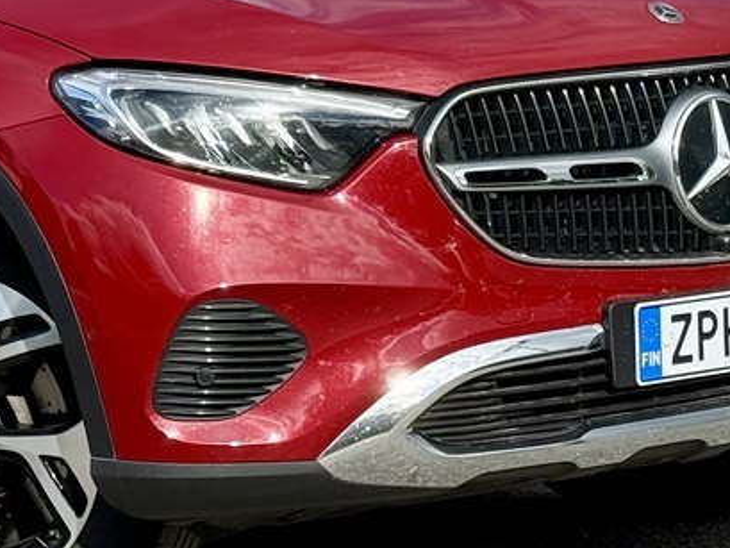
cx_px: -9
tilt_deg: -0.6
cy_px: -98
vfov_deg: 8.7
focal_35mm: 169
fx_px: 3565
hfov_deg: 11.6
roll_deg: +0.8
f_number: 1.78
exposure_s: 1/5208
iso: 100
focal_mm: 6.76
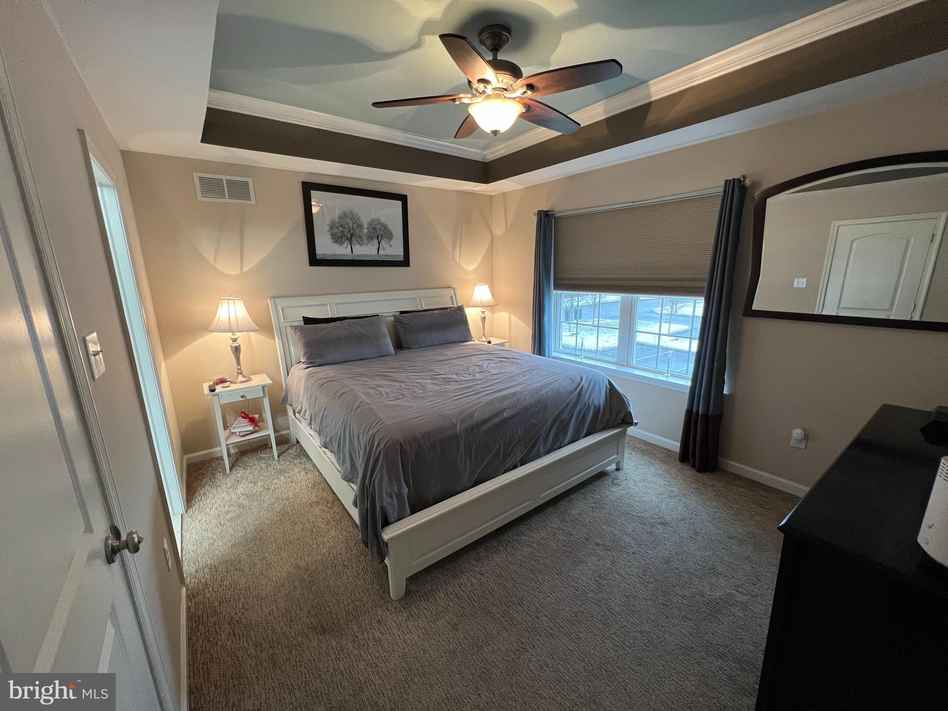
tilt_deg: -12.9
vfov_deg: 89.9
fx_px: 356
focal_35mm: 13
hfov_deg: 106.2
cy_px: 356
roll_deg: +1.5
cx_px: 474
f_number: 1.8
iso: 250
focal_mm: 1.57
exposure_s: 1/60
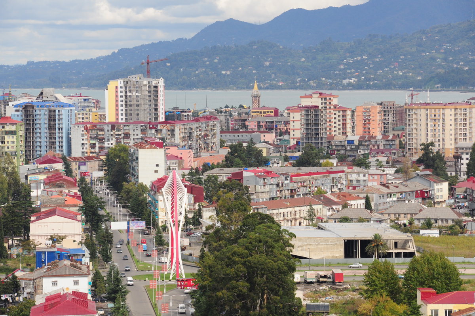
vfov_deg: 7.6
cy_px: 158
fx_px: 2372
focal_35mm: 180
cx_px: 238
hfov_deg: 11.4
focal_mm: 120
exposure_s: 1/800
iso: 320
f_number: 7.1
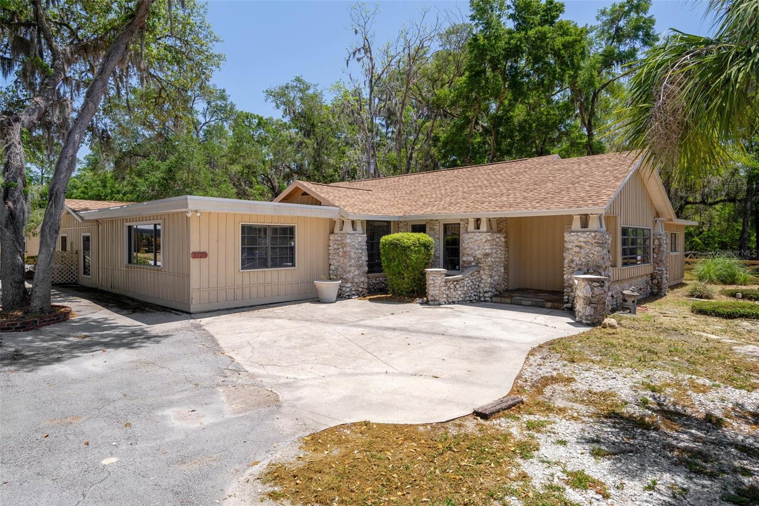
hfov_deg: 81.2
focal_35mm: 21
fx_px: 443
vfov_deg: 59.5
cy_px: 253
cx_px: 380
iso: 320
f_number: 9
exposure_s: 1/125
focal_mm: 21
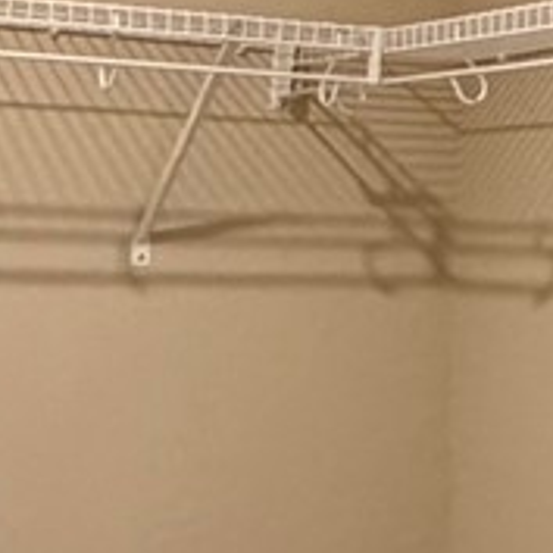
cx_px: 362
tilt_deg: -1.0
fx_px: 2024
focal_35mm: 112
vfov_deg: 15.6
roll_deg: -3.1
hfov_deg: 15.5
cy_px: 303
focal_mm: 2.22
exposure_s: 1/60
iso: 320
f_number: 2.2
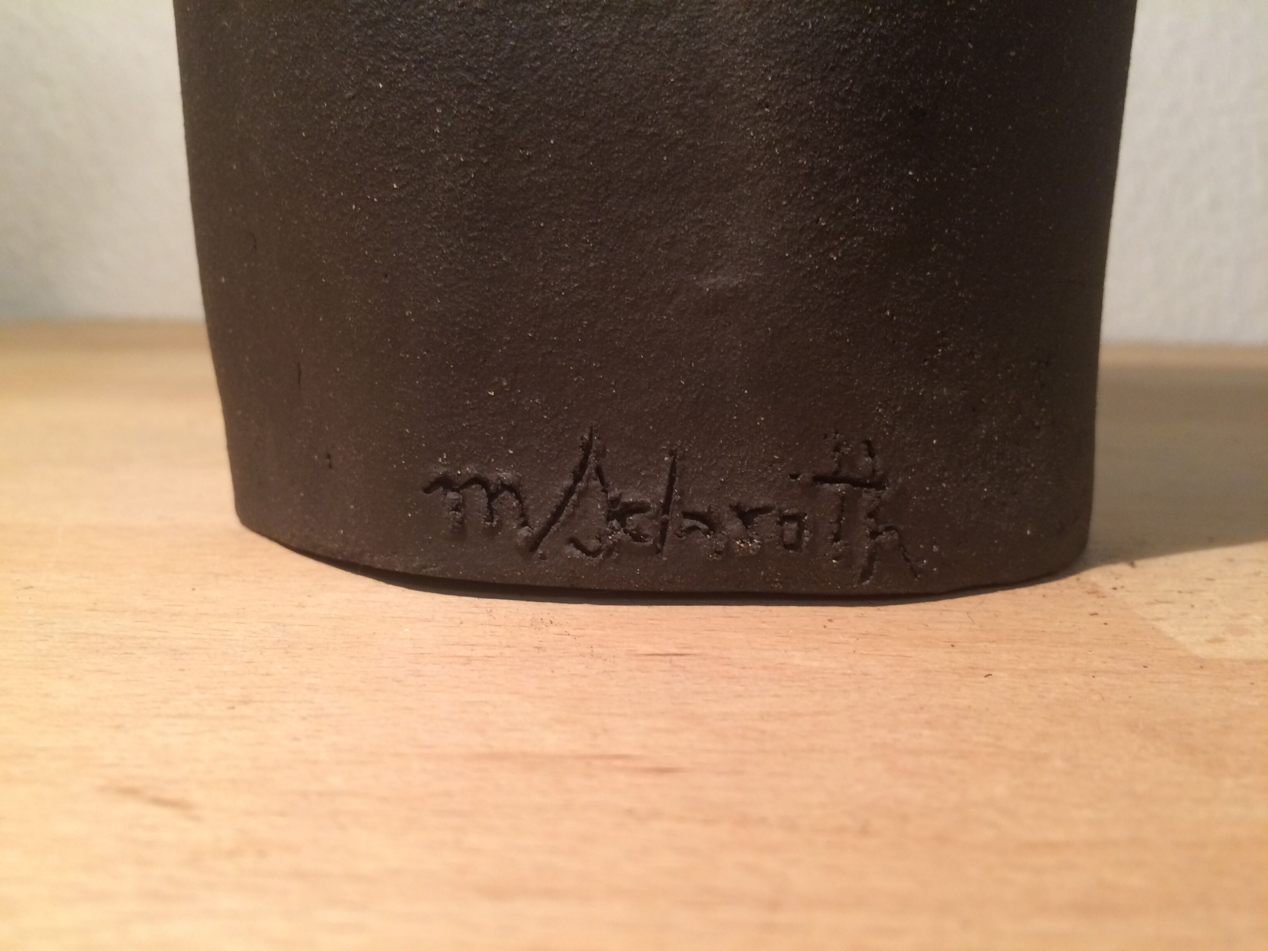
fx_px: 1062
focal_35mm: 29
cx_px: 634
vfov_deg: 48.2
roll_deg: -1.3
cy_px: 476
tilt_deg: -9.7
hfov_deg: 61.7
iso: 125
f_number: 2.2
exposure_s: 1/33
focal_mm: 4.15
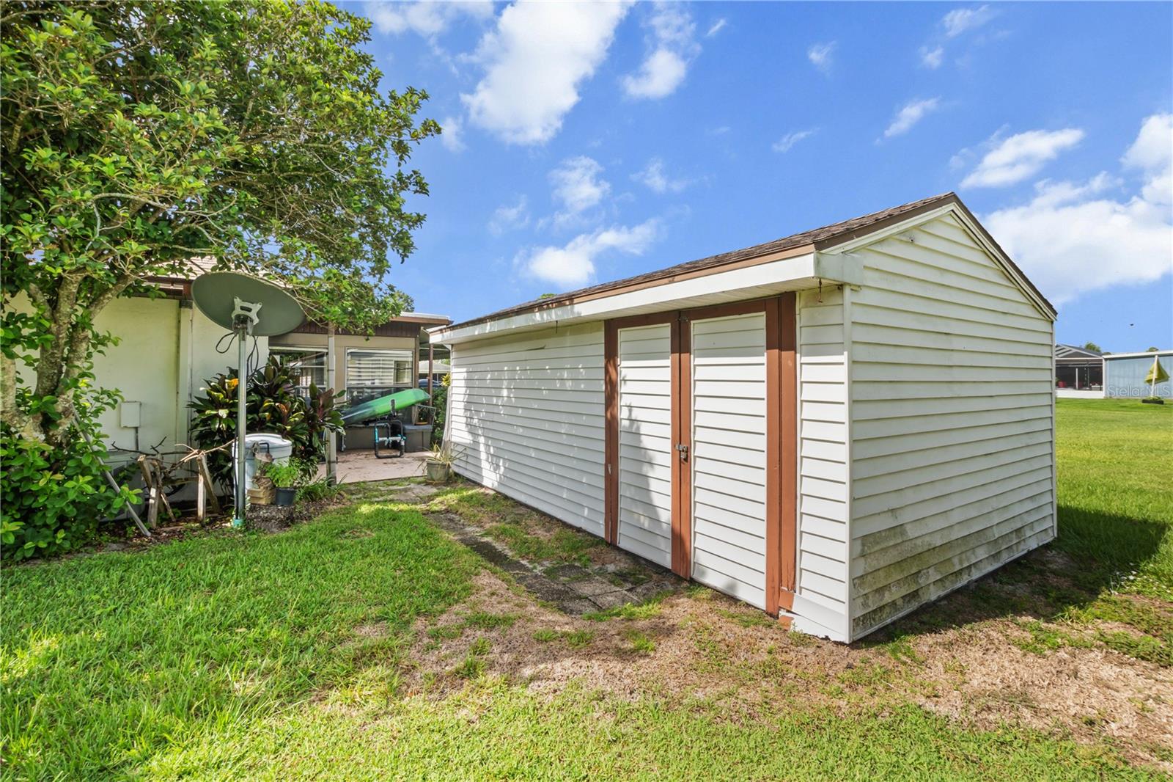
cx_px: 586
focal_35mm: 15
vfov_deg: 77.3
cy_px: 391
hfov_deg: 100.4
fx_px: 489
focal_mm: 10
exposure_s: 1/60
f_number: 14
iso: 200
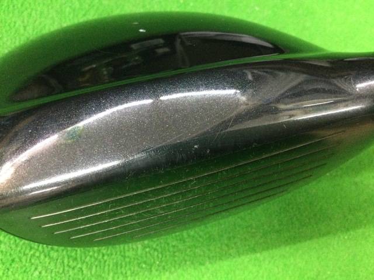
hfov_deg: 58.4
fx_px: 335
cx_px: 187
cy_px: 140
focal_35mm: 31
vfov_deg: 45.4
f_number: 2.4
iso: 250
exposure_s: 1/15
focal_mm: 3.3
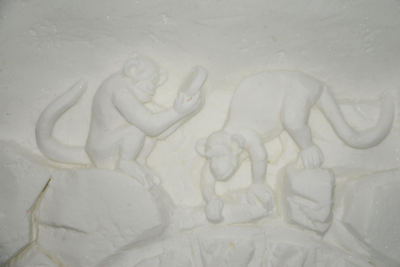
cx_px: 200
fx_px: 611
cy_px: 134
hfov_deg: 36.2
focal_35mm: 55
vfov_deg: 24.6
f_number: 4.5
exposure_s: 1/250
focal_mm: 55
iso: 200
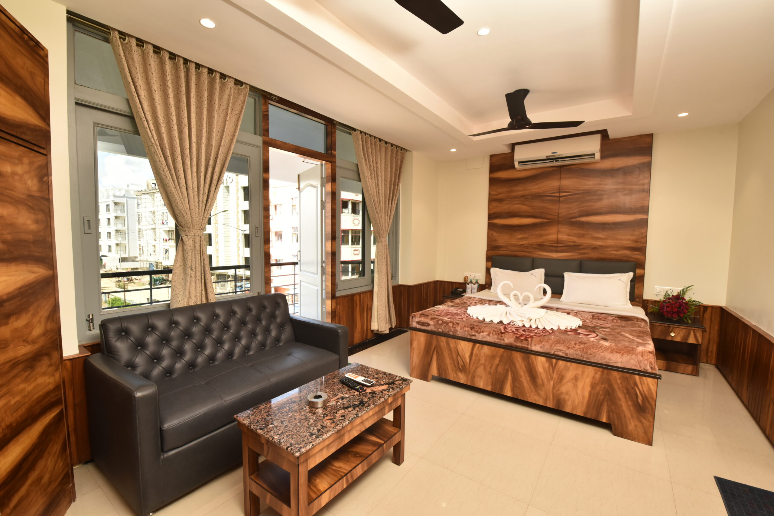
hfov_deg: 100.4
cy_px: 258
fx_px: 322
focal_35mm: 15
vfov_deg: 77.3
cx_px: 387
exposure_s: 1/160
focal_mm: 15
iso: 800
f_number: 8
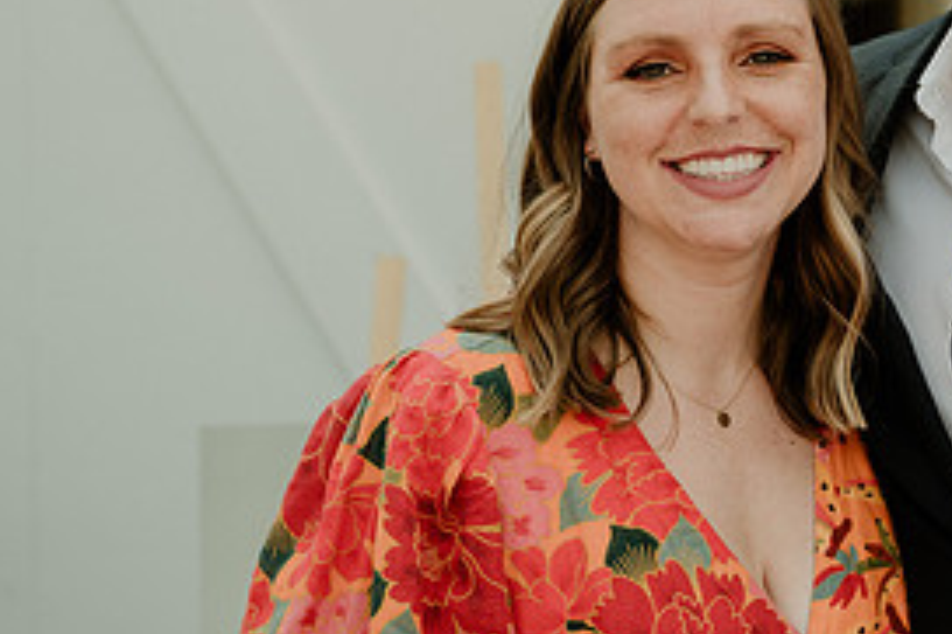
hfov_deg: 18.0
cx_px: 823
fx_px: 2960
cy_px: 143
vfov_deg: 12.2
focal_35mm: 112
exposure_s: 1/400
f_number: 3.5
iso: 100
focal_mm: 51
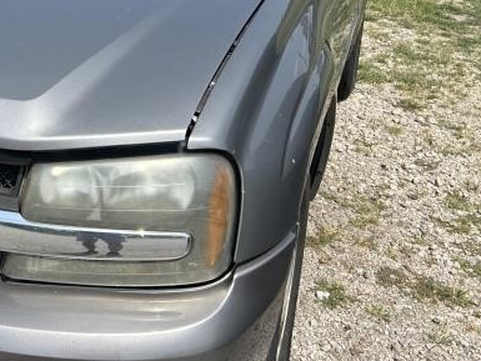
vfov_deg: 25.9
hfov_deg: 34.1
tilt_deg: -9.4
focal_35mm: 54
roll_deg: +1.1
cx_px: 75
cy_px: 16
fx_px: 751
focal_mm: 5.7
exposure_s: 1/3571
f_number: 1.5
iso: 50
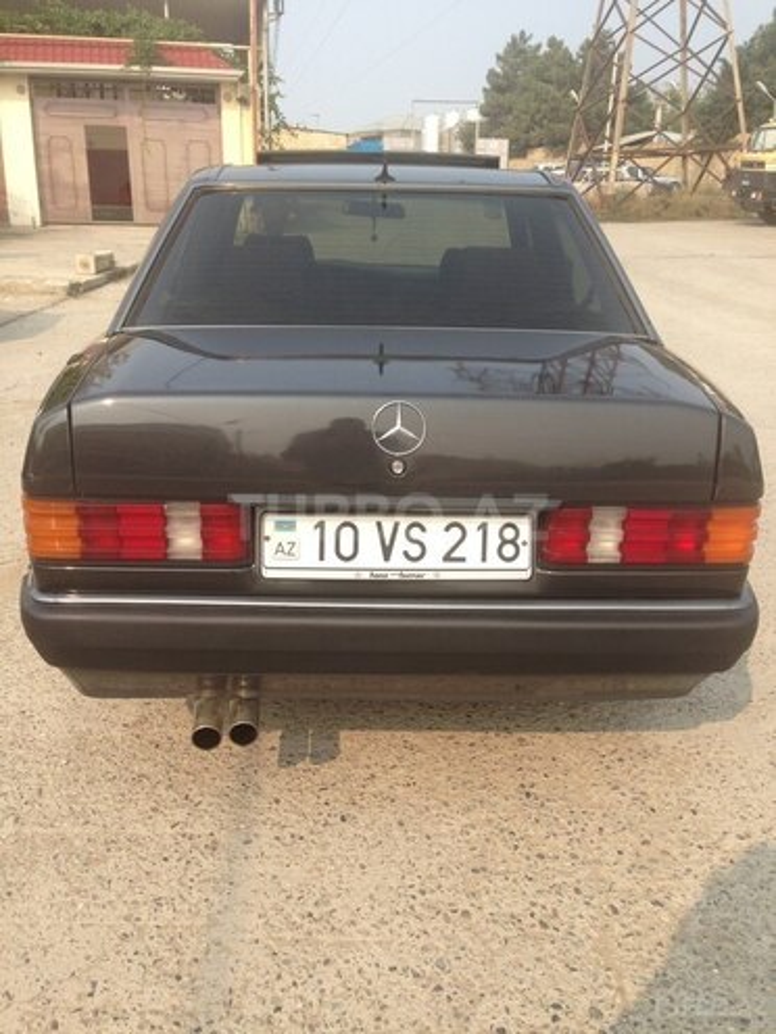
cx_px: 388
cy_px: 517
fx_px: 986
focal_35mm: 33
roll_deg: -0.8
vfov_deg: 55.4
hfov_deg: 42.9
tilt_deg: -13.7
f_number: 2.4
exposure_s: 1/861
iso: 50
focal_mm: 4.12
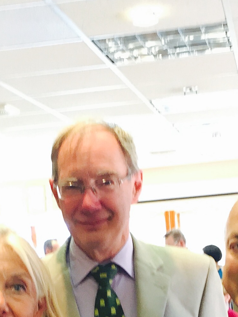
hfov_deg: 15.6
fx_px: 871
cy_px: 337
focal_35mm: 95
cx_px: 114
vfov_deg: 19.9
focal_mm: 4.15
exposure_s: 1/33
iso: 125
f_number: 2.2
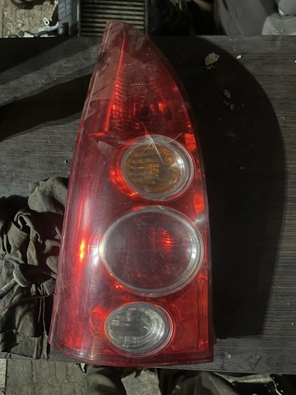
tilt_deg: -79.9
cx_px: 148
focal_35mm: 26
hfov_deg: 53.1
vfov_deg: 67.3
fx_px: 296
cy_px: 198
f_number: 1.6
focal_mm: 5.1
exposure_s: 1/17
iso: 640
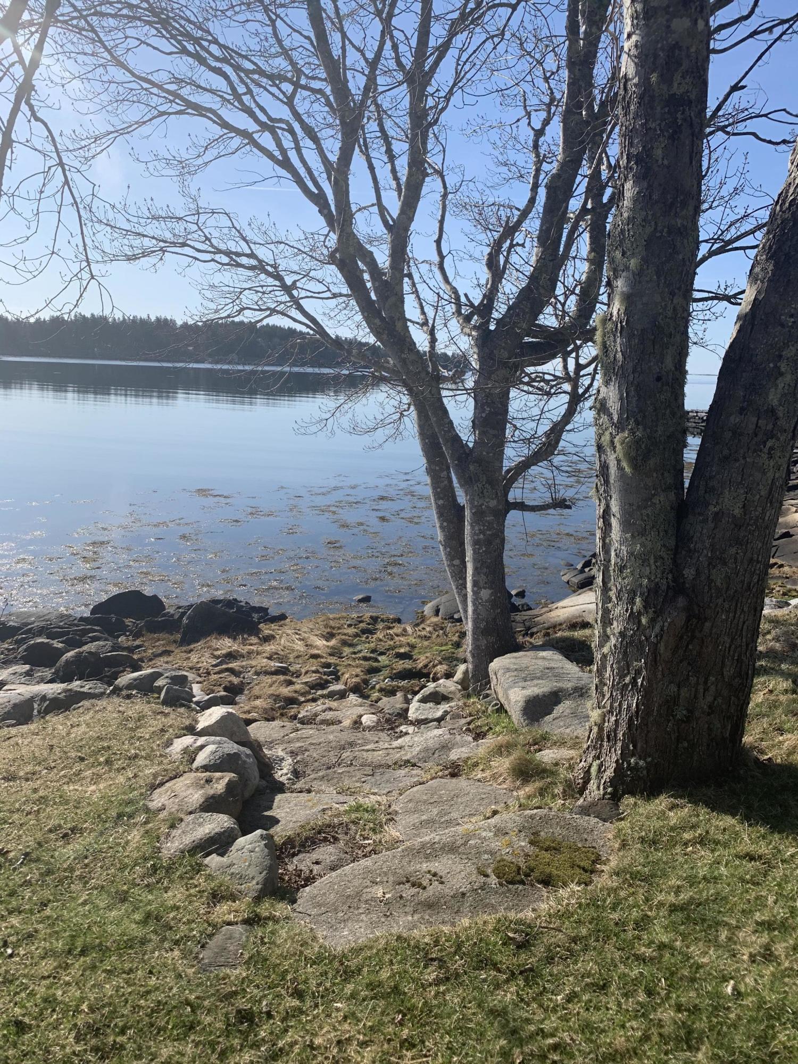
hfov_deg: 53.1
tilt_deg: -10.5
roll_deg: -3.1
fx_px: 799
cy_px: 532
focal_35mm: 26
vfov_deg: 67.3
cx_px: 399
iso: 25
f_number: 1.8
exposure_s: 1/2681
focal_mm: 4.25
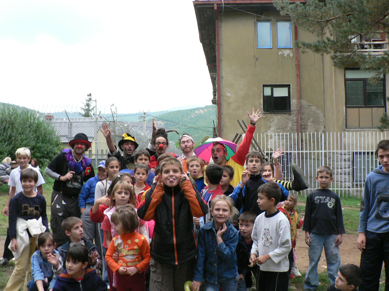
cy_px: 146
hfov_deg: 51.4
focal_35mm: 36
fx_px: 405
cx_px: 194
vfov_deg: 39.7
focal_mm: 6
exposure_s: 1/250
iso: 200
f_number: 4
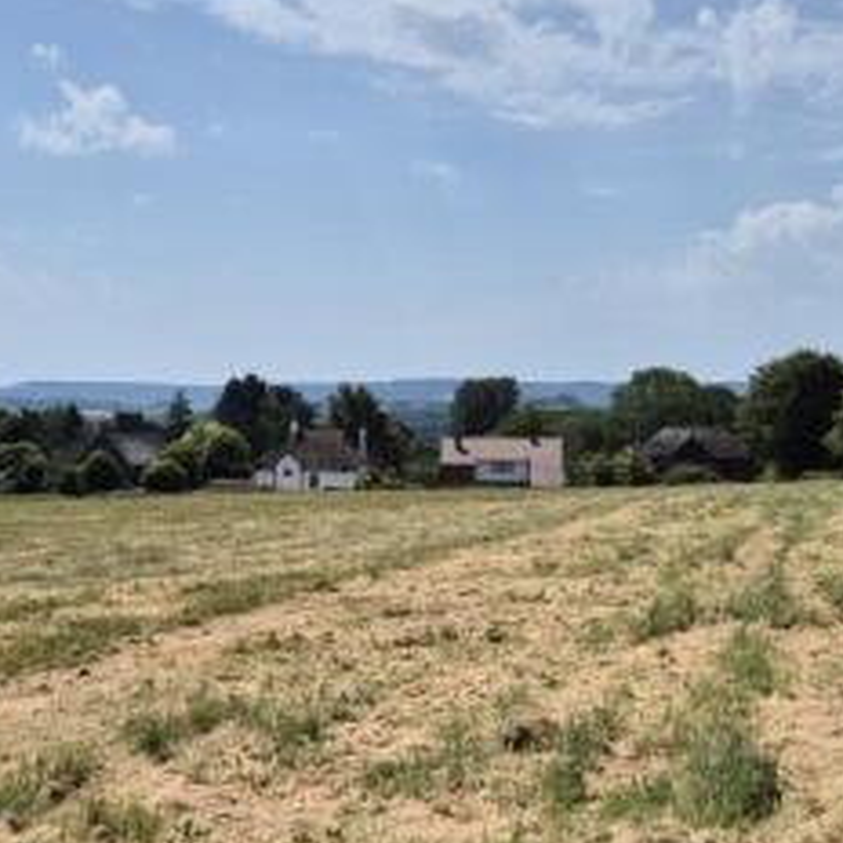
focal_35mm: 51
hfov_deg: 33.4
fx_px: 1405
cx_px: 380
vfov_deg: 33.2
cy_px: 547
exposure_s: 1/3384
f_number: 1.8
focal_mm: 5.4
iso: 25
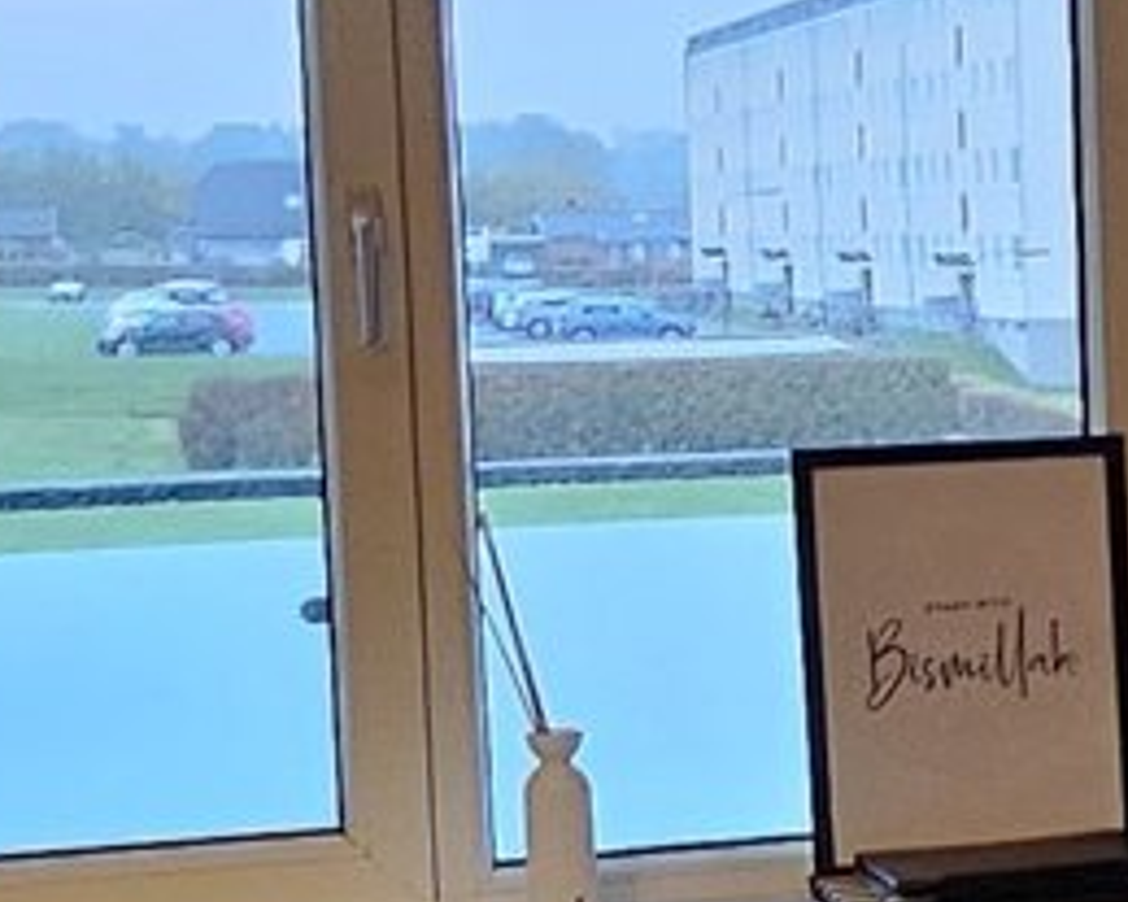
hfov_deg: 17.5
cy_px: 558
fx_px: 3270
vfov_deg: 15.7
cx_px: 1712
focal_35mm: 98
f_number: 2.2
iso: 320
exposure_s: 1/33
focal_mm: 2.2
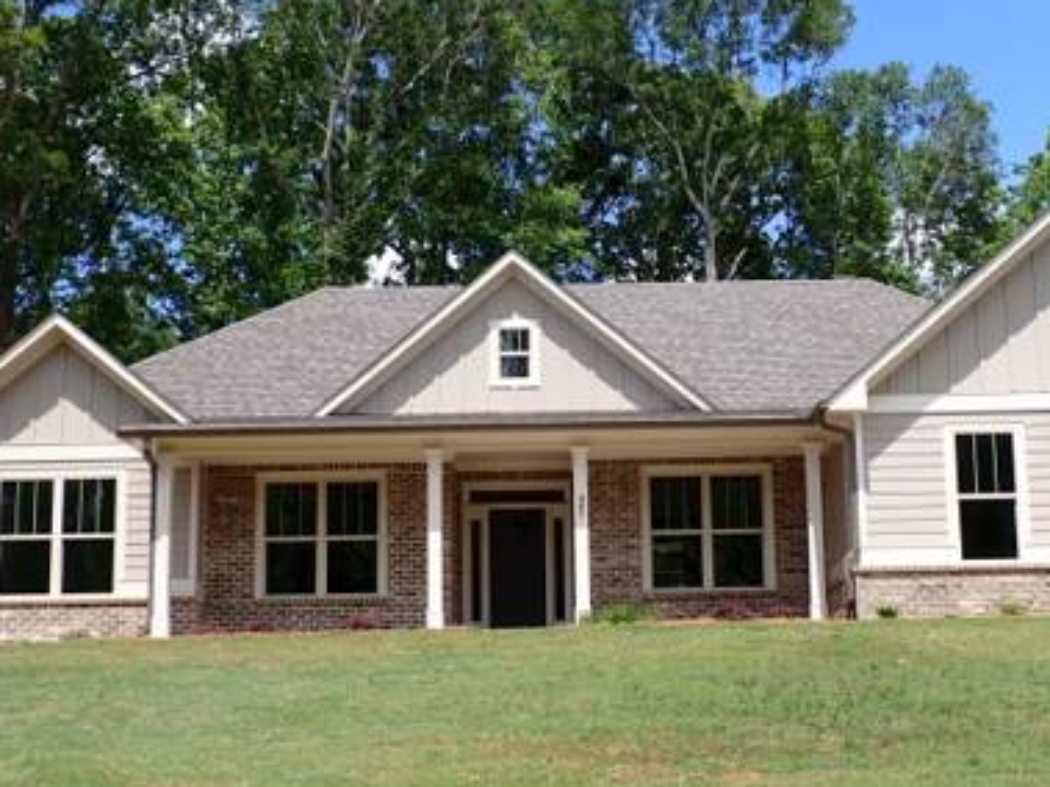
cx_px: 590
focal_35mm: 54
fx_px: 1637
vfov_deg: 27.0
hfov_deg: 35.5
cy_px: 460
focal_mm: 5.79
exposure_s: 1/1000
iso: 100
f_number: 3.2
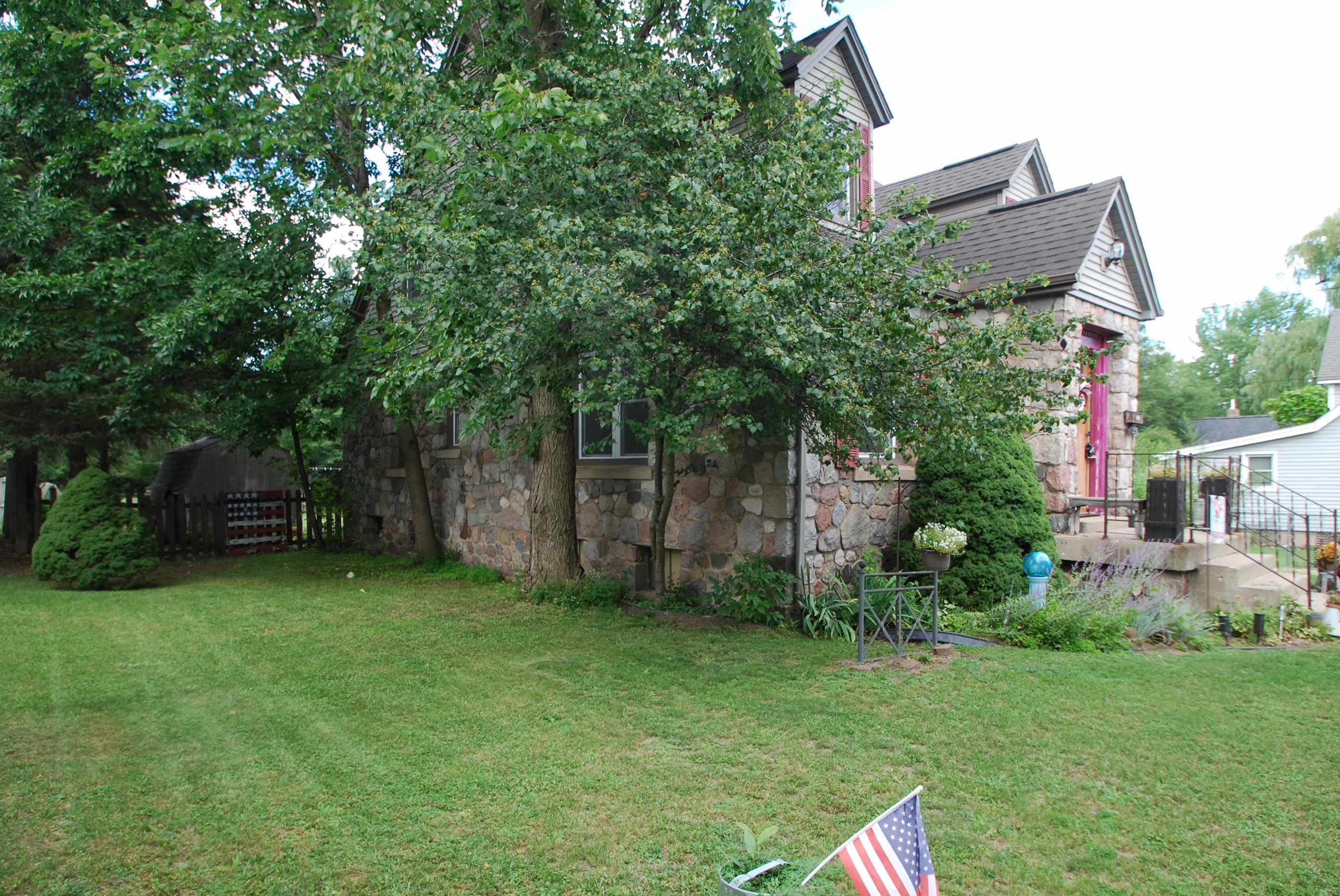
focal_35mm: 20
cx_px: 677
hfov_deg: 83.9
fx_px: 745
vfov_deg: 62.0
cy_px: 484
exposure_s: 1/100
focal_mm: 12
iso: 200
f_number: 5
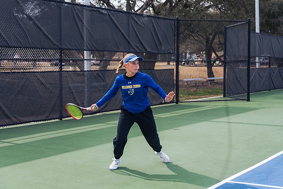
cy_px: 95
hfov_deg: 33.9
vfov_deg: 23.0
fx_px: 465
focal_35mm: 59
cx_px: 146
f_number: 4.5
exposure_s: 1/2500
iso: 640
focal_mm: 56
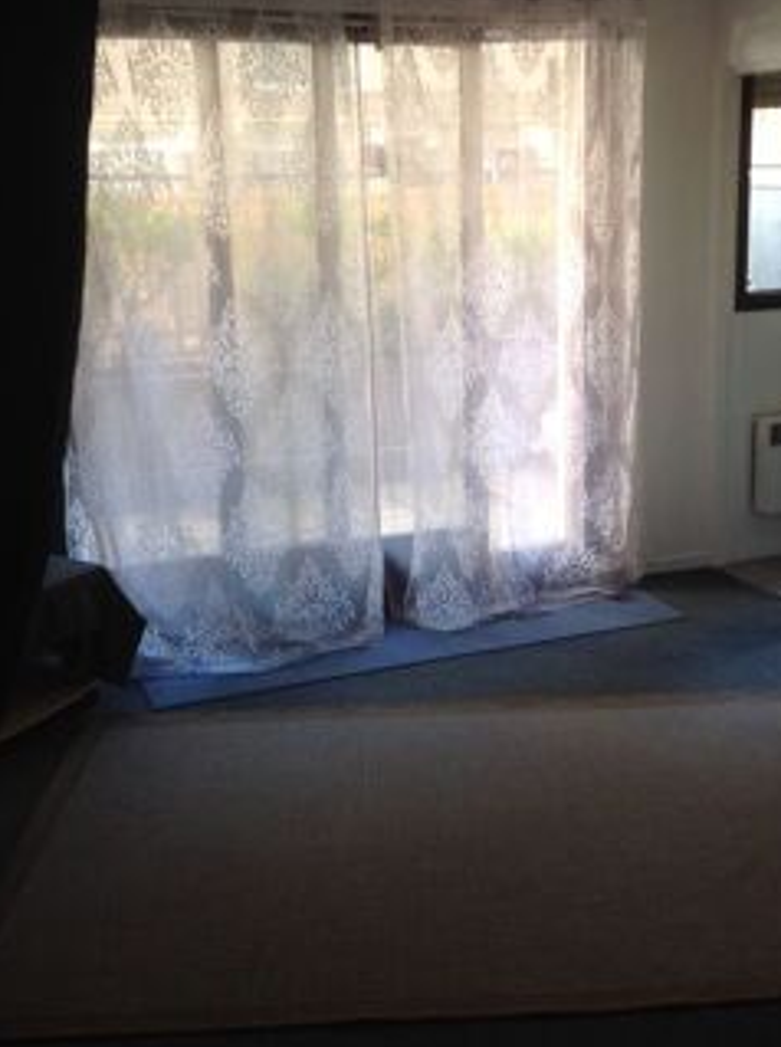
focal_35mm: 47
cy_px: 414
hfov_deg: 30.7
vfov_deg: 40.3
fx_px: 1419
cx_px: 489
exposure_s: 1/40
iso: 64
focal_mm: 4.28
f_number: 2.4
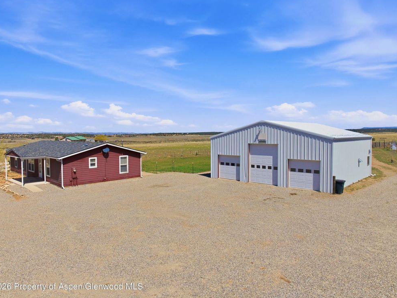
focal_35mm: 25
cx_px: 192
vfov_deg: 54.9
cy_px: 145
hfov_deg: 69.4
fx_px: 287
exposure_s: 1/6400
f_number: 2.8
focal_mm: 12.3
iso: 100
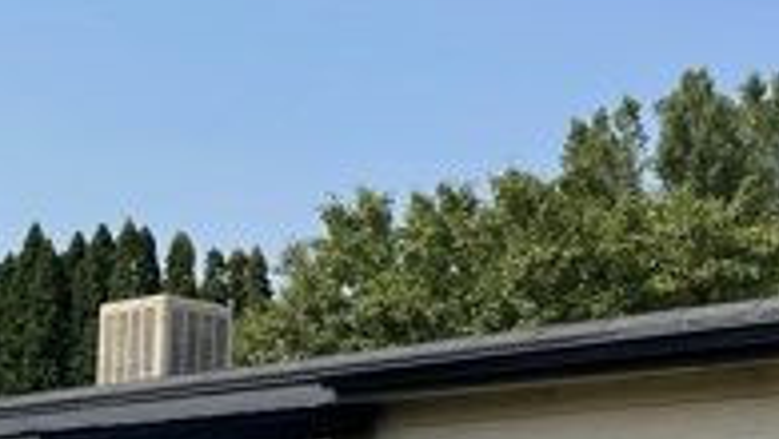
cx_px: 52
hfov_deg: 22.3
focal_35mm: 93
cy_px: 702
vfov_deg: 12.3
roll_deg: -0.9
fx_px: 1922
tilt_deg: -1.1
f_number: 1.6
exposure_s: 1/5376
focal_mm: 5.1
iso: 32
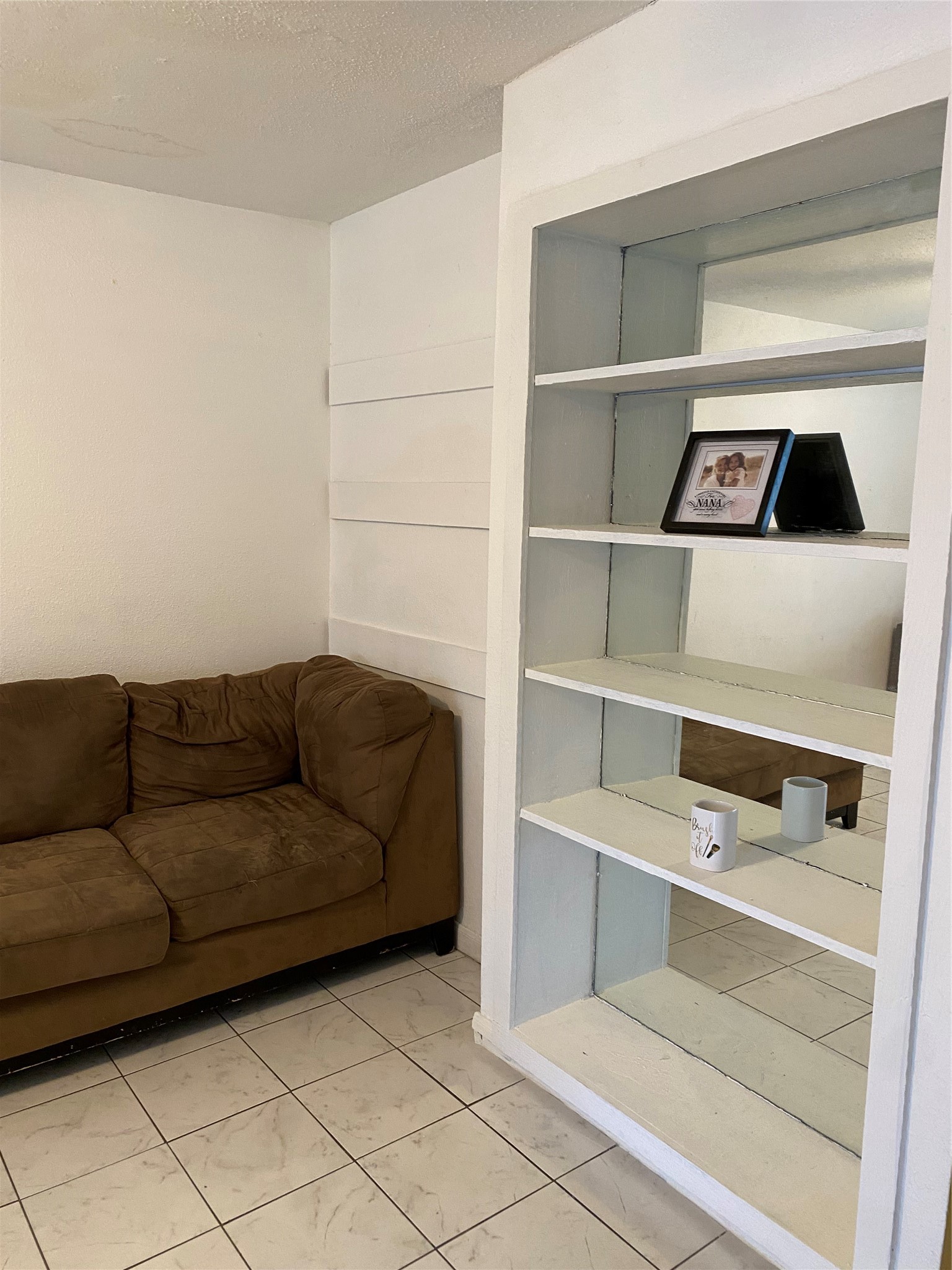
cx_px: 476
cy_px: 635
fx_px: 953
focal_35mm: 26
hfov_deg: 53.1
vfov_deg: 67.3
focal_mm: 4.25
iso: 160
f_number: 1.8
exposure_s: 1/60
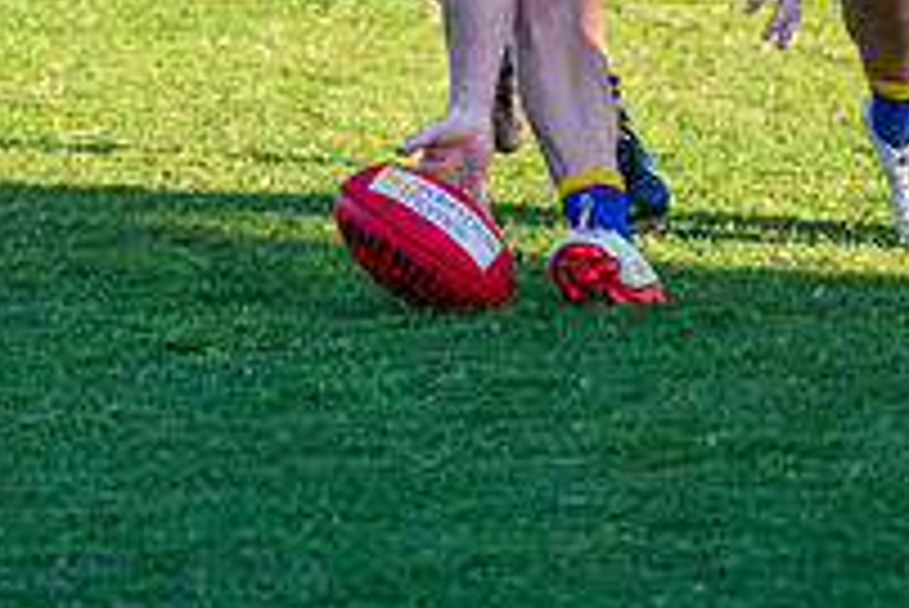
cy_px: -160
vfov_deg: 3.2
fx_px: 10890
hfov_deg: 4.8
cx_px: 486
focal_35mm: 431
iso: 1000
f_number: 6.3
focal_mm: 150
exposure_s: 1/1000
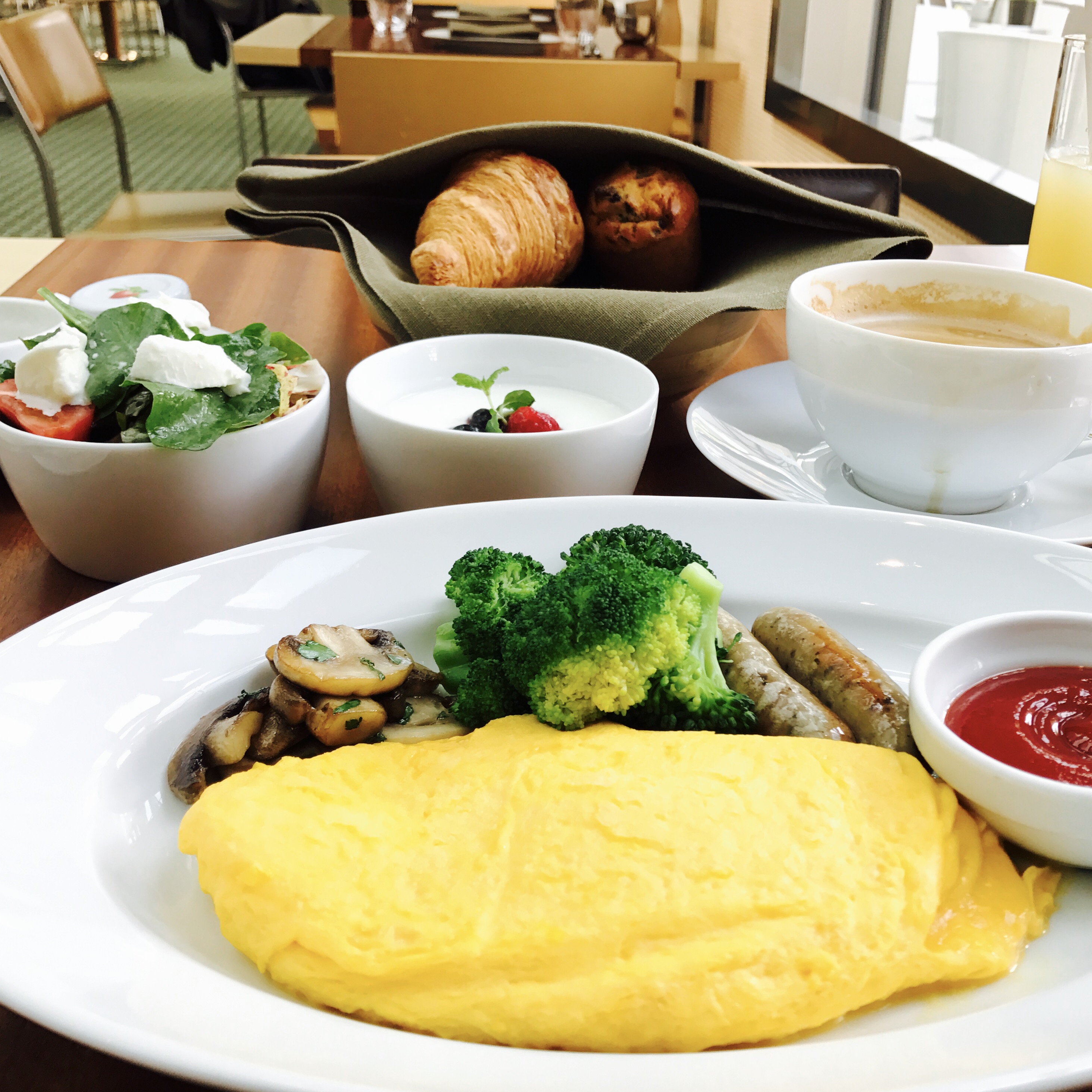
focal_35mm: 34
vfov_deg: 48.4
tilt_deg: -25.5
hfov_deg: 48.3
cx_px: 632
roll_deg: -4.8
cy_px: 555
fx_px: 1213
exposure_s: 1/50
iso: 25
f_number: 1.8
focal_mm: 3.99
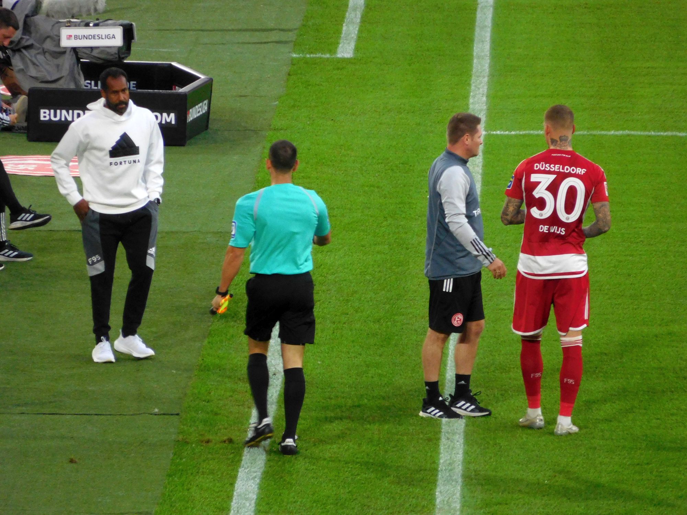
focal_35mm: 500
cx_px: 344
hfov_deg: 4.0
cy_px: 258
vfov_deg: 3.0
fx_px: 9923
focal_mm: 90
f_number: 6.5
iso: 400
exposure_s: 1/100
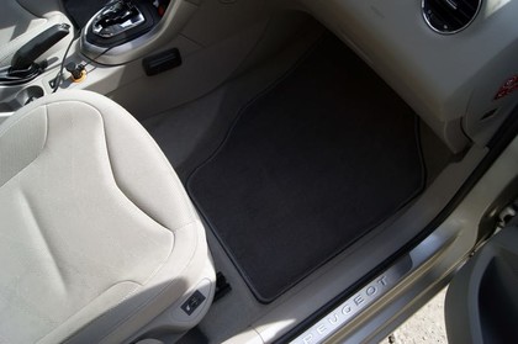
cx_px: 259
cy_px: 172
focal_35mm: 30
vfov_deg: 43.5
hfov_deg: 62.0
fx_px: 431
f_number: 9
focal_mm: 20
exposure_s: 1/60
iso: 100
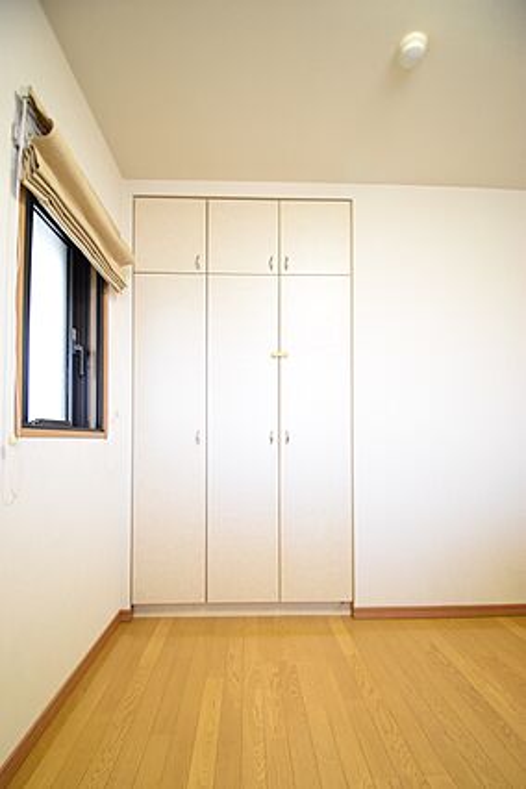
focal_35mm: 15
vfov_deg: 100.4
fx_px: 329
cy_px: 394
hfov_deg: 77.3
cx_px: 263
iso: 800
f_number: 4.5
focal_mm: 10
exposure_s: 1/20
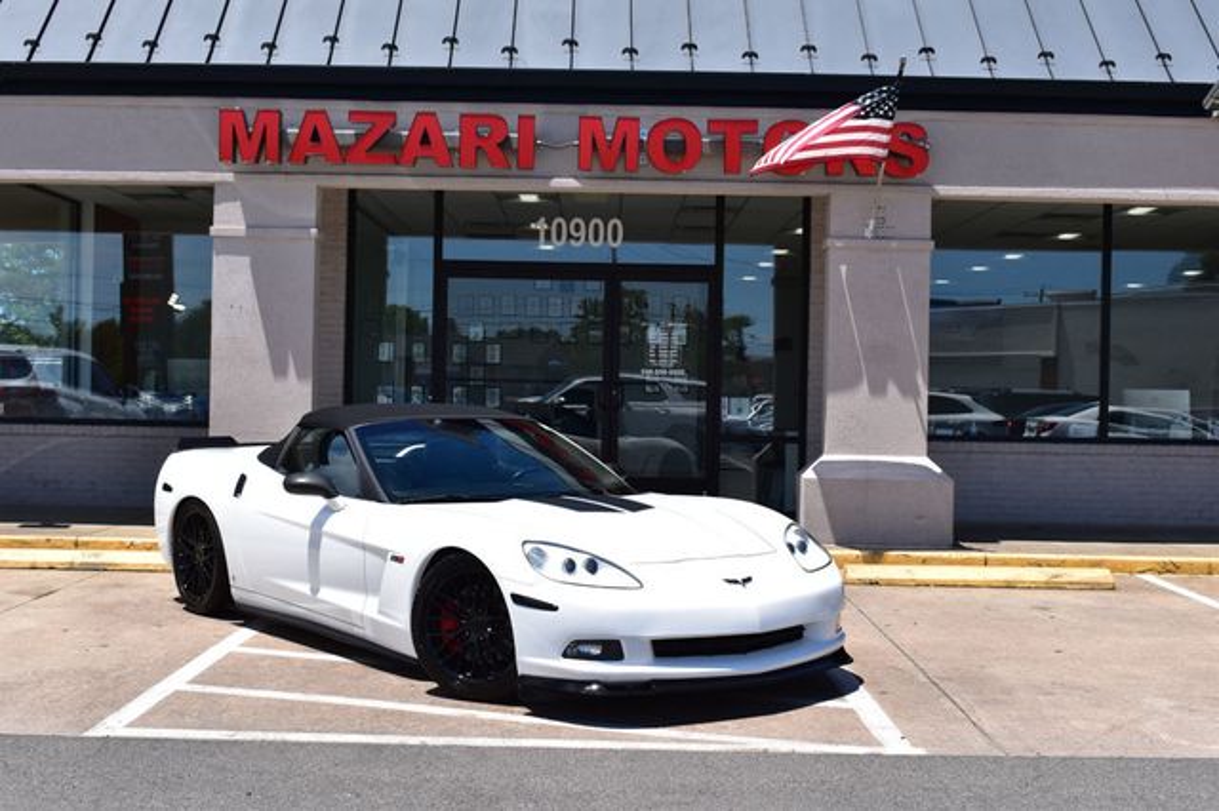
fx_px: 1574
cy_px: 406
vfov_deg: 28.9
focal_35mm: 46
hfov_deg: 42.3
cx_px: 610
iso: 320
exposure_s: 1/500
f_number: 11
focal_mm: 31
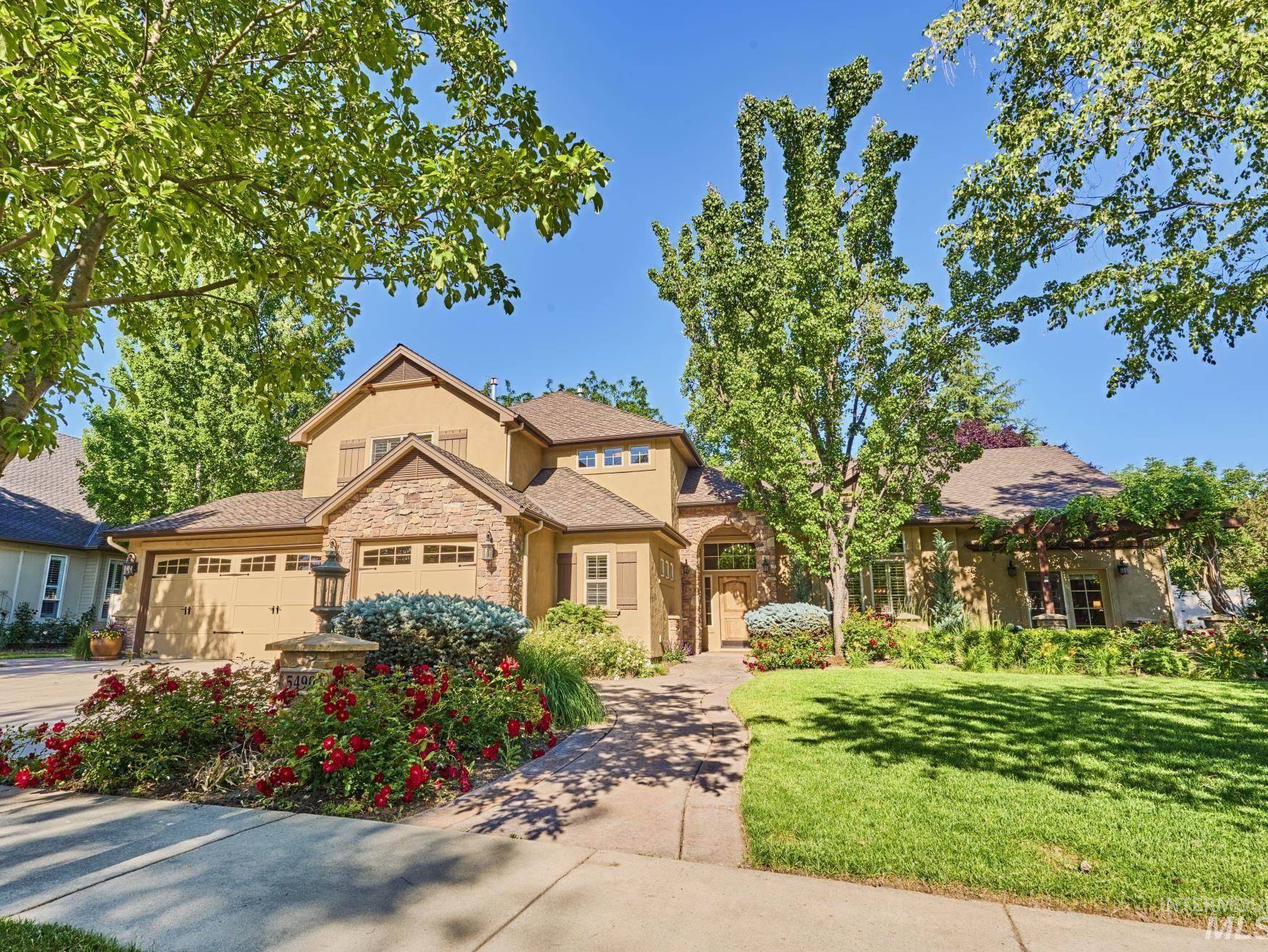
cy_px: 485
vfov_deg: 71.6
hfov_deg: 87.6
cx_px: 585
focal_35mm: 18
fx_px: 659
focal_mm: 16
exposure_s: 1/60
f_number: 16
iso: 100
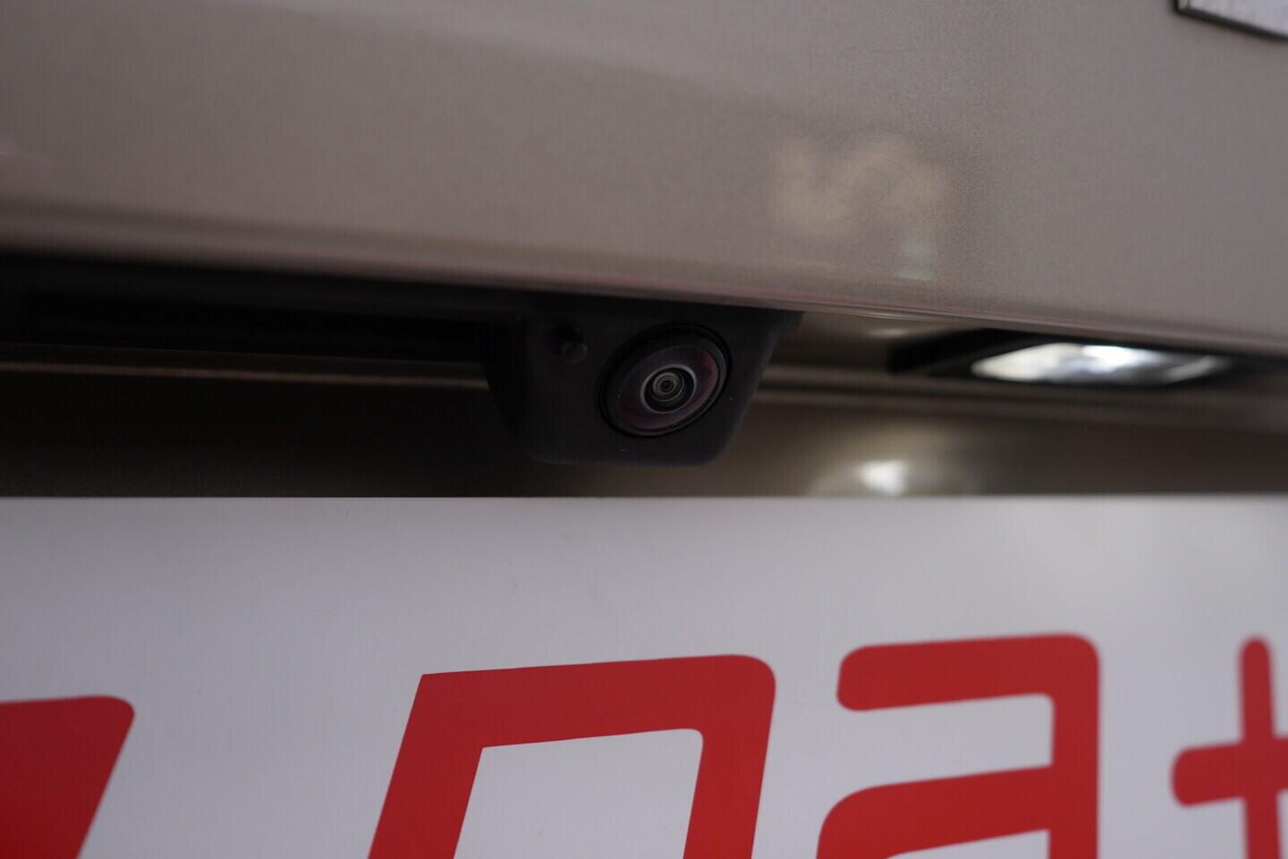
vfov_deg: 36.9
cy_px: 430
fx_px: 1288
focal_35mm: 36
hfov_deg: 53.1
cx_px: 644
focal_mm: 24
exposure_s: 1/80
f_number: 4
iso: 125
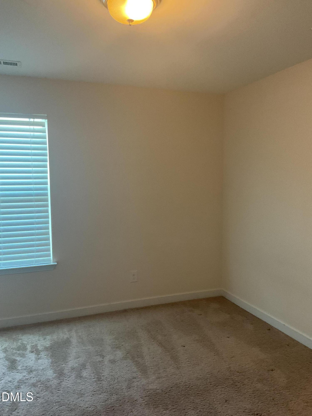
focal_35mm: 29
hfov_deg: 48.2
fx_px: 349
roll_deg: +0.7
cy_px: 208
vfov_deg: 61.7
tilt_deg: -5.1
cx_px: 156
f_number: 1.8
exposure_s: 1/60
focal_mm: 3
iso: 250
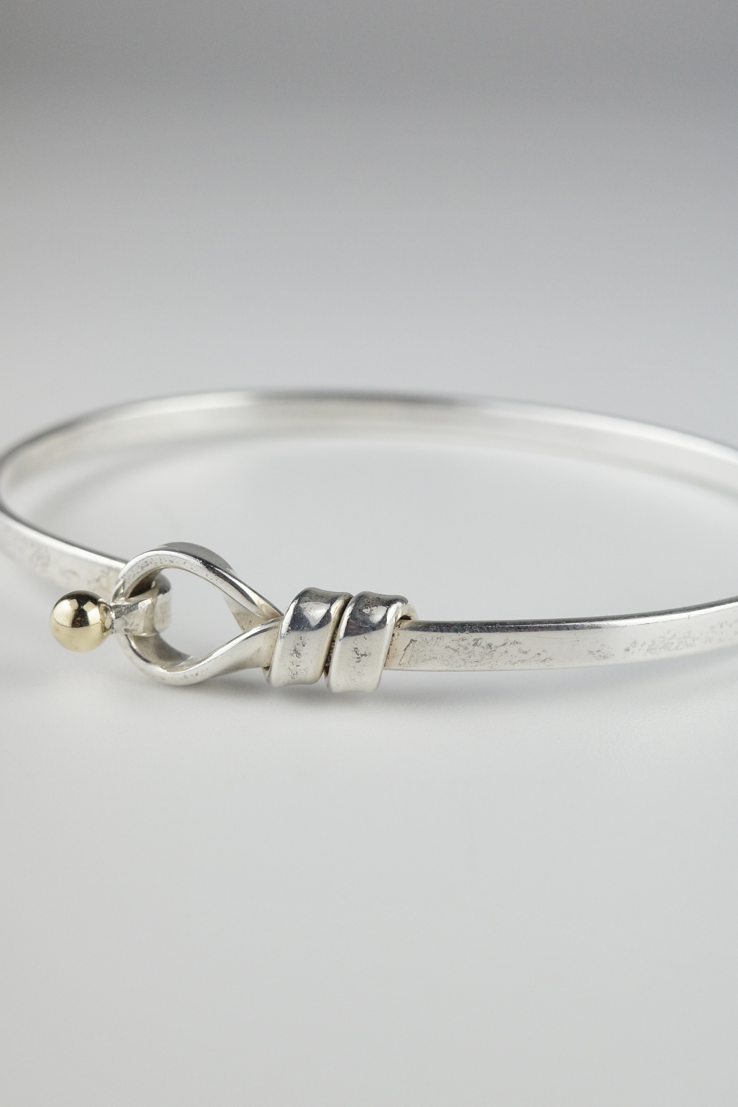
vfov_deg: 48.5
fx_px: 1230
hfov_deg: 33.4
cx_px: 369
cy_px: 554
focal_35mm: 40
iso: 1000
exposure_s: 1/400
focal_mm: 26
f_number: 5
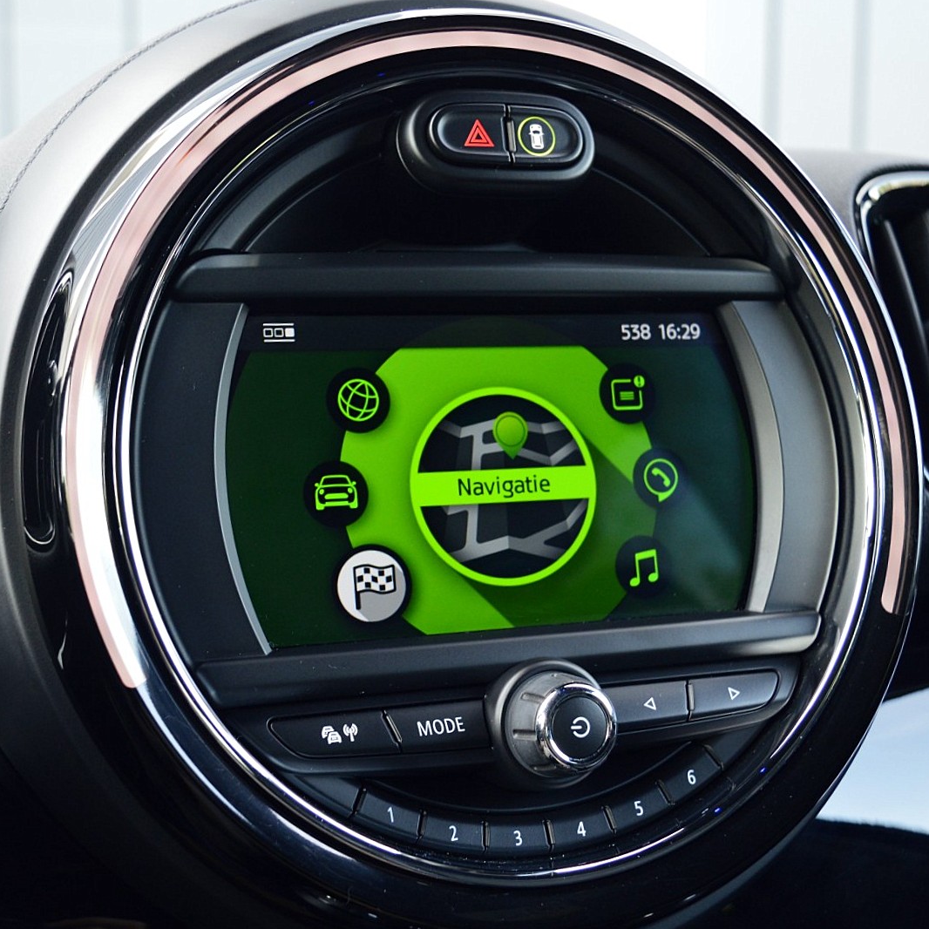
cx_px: 399
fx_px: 1356
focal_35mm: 45
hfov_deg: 37.8
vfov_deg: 37.8
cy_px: 466
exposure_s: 1/60
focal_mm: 23
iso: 800
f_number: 5
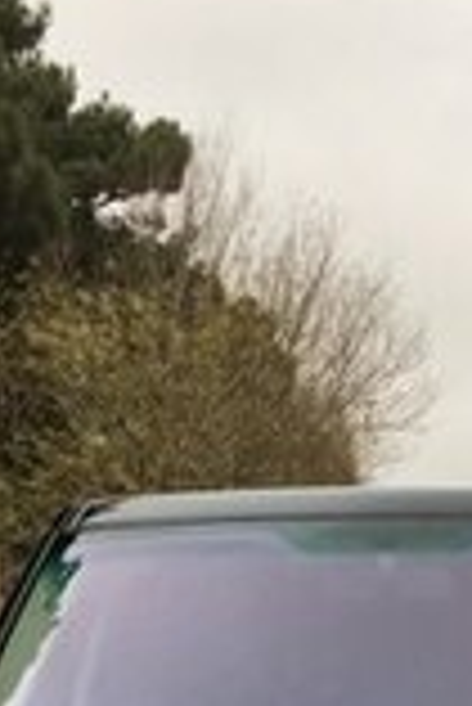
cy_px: 976
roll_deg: -0.2
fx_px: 1864
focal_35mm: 95
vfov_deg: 19.4
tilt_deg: -10.1
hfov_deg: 14.3
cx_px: 387
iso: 32
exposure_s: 1/100
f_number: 2.2
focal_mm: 4.15
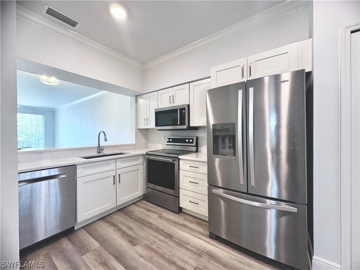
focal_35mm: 14
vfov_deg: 85.7
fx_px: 146
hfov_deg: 102.1
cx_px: 180
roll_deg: +0.2
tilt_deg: -0.6
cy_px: 135
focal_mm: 2.22
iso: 160
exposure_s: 1/60
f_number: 2.2
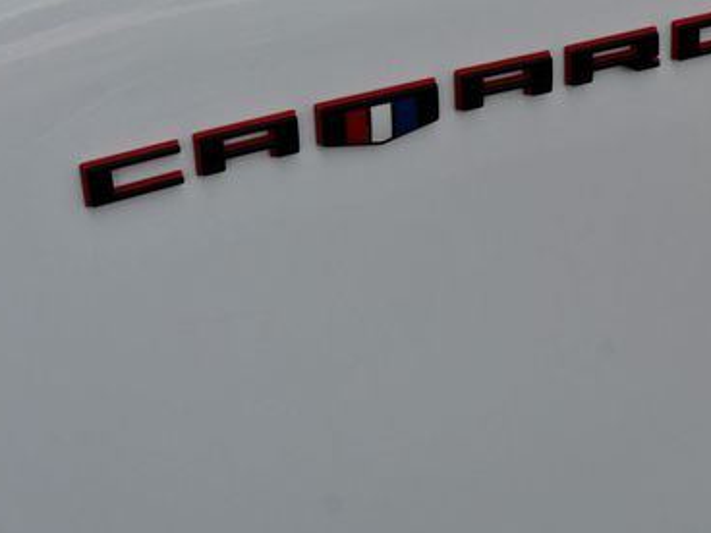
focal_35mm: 107
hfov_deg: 18.4
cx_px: 410
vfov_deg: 13.8
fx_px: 2198
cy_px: 133
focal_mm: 32
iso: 160
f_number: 8
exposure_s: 1/250
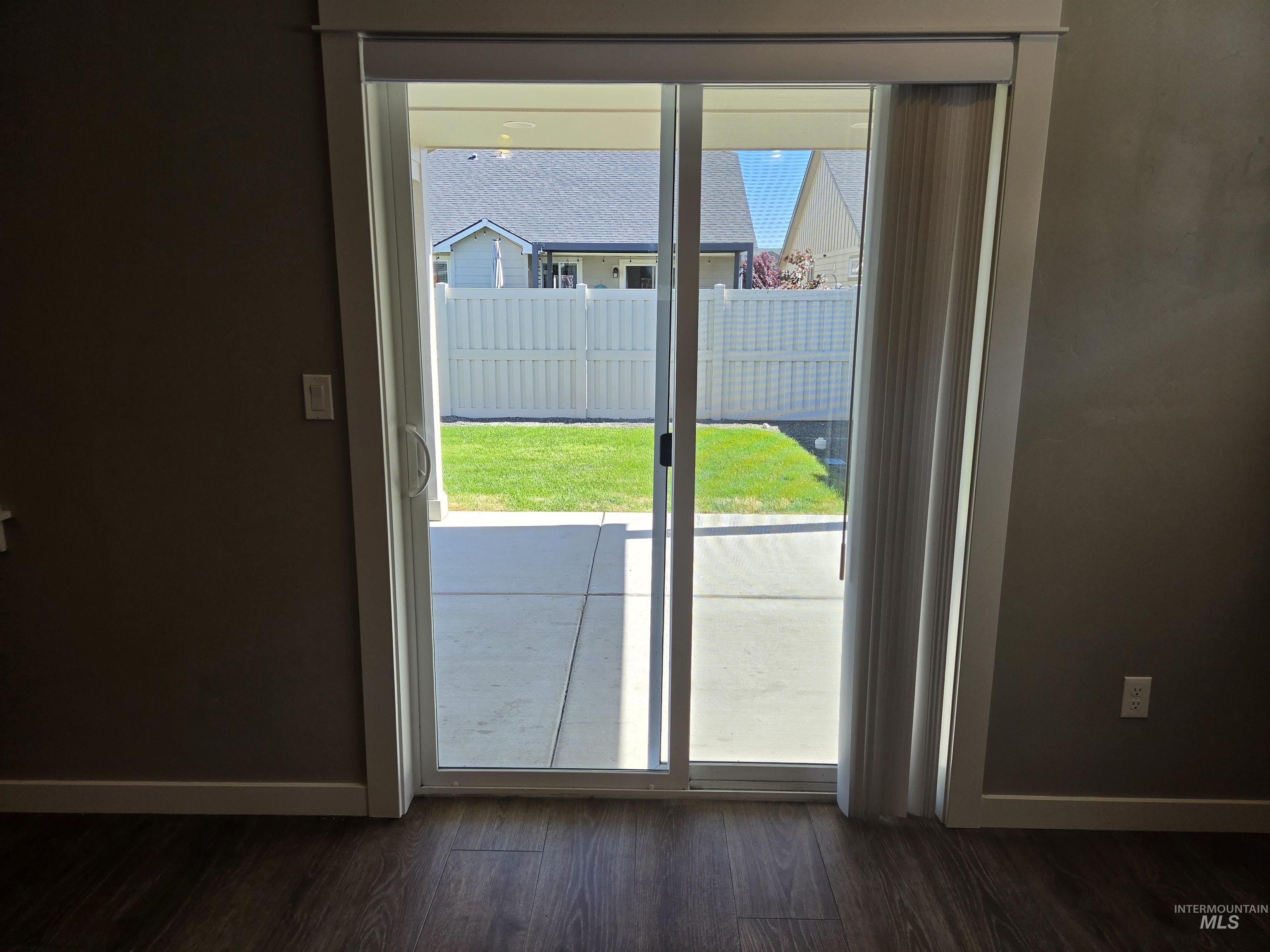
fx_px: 844
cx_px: 635
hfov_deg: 73.9
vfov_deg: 58.9
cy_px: 476
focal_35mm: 23
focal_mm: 5.4
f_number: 1.8
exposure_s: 1/1055
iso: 80
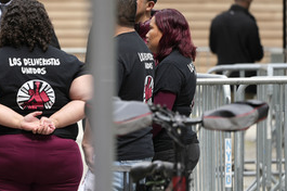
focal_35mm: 466
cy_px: 102
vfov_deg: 2.9
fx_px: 3710
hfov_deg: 4.4
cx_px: 93
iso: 160
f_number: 5.6
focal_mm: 274
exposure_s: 1/500
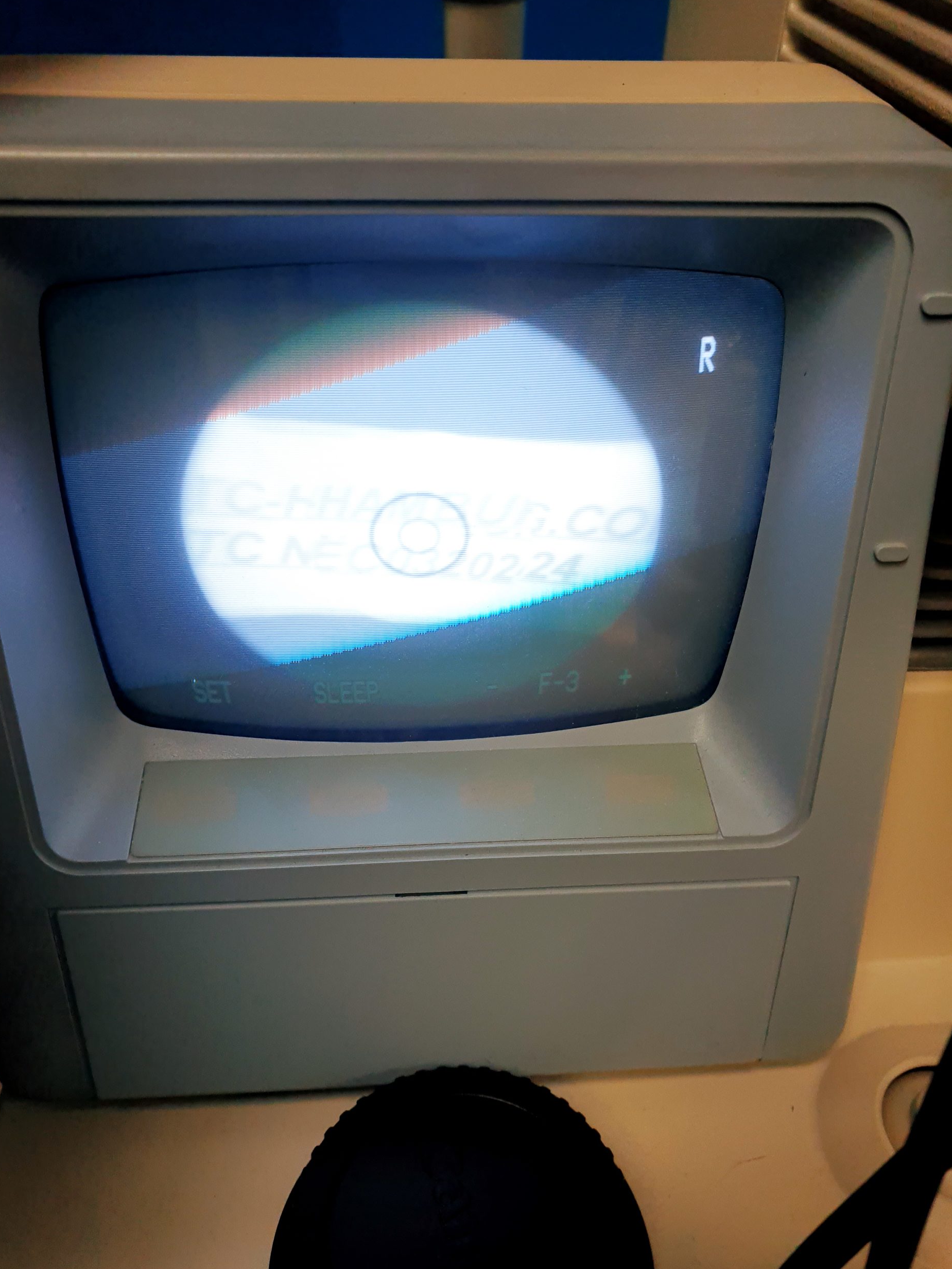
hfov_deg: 51.4
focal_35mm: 27
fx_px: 990
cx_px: 463
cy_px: 644
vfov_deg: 65.3
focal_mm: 4.3
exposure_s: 1/120
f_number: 2.4
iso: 64
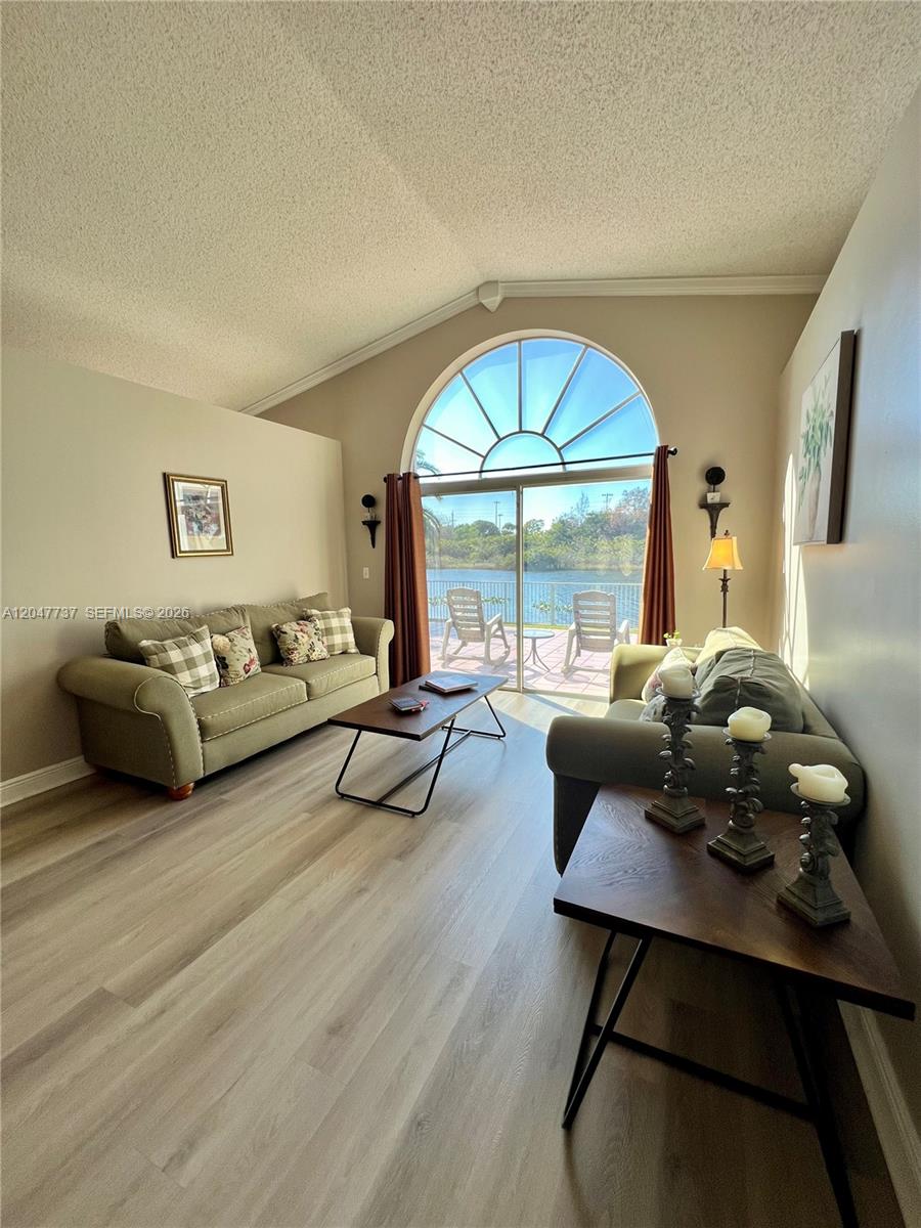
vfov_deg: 106.2
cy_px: 614
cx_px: 460
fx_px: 461
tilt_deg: -6.6
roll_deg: +0.6
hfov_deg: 89.9
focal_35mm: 13
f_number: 1.8
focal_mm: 1.57
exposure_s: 1/120
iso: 100
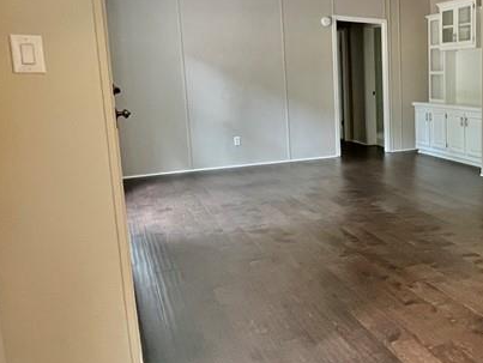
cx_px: 472
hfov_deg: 47.0
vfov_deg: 42.8
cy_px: 147
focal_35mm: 33
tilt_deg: -8.2
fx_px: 461
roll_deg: +0.2
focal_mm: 1.57
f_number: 1.8
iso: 320
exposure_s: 1/60
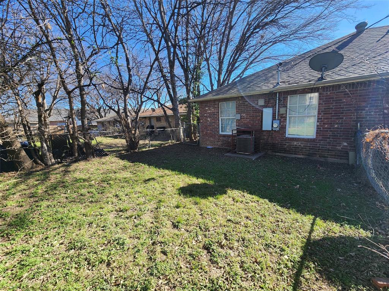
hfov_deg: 106.2
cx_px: 194
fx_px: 146
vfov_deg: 89.9
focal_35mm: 13
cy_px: 146
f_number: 2.2
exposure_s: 1/628
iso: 50
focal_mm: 2.2
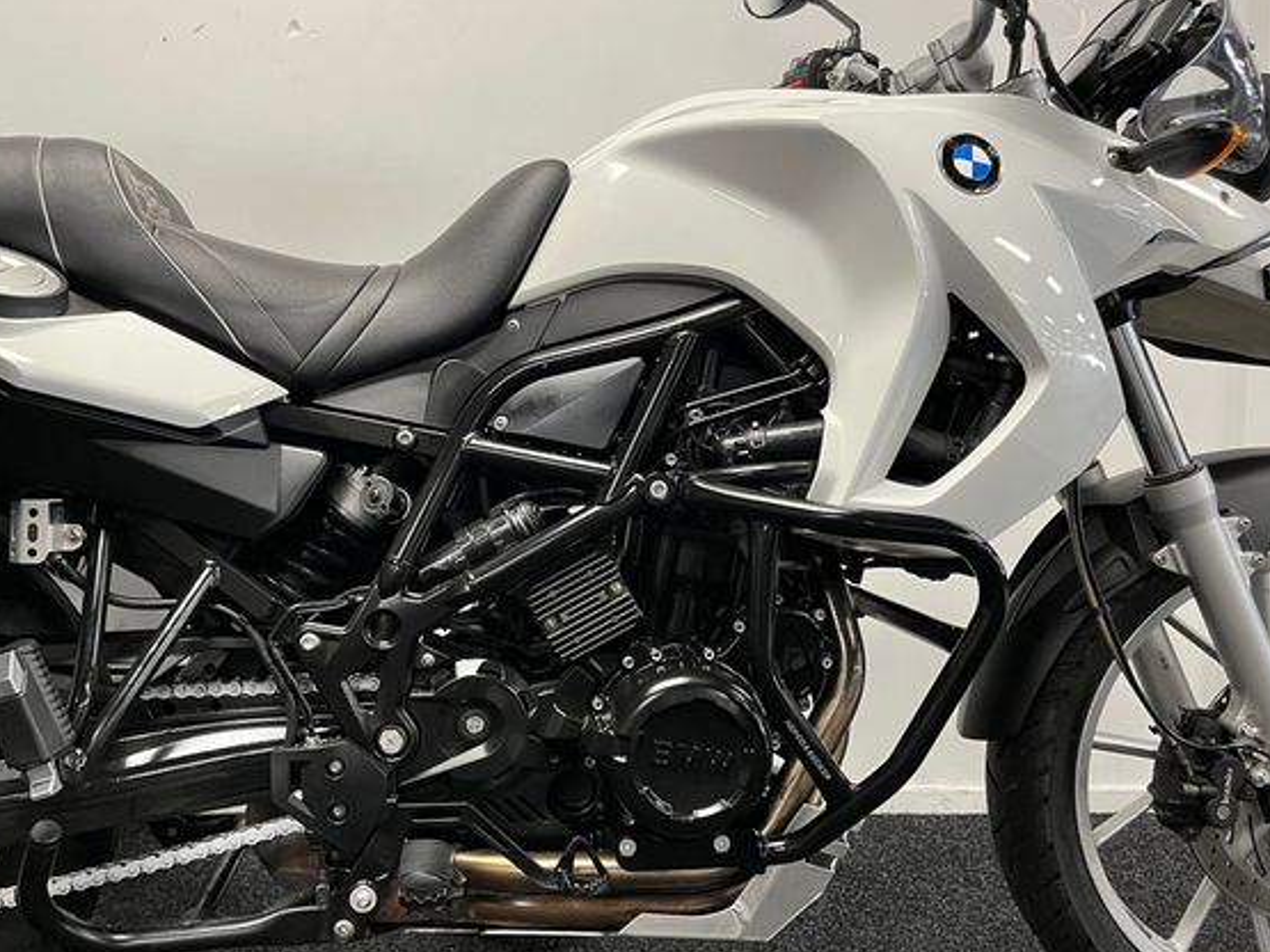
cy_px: 499
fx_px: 1100
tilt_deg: -5.2
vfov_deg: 46.8
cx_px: 563
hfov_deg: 59.8
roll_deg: -0.1
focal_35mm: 30
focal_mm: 5.1
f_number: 1.6
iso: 160
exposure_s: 1/50
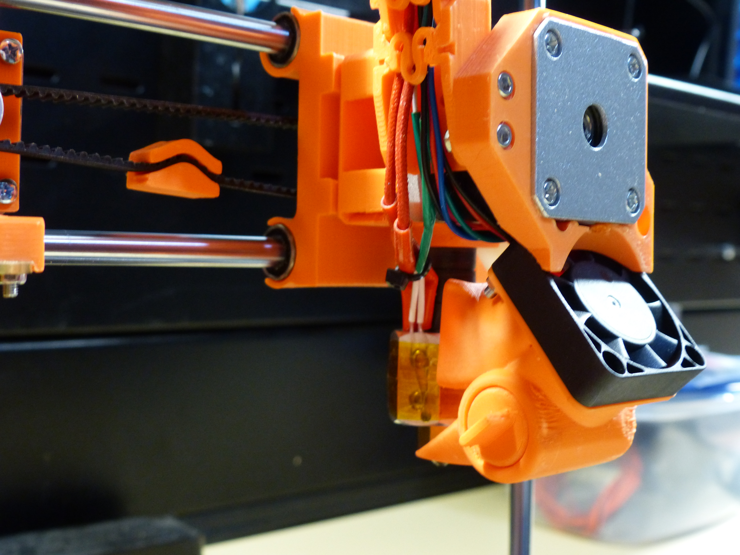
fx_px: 1005
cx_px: 370
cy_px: 278
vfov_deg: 30.9
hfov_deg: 40.4
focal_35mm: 47
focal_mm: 8.4
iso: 400
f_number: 2.8
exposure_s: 1/10
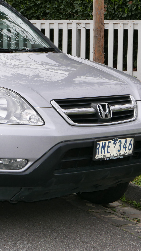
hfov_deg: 9.3
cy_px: 98
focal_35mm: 127
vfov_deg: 16.9
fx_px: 844
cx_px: -62
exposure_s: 1/250
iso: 200
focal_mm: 29.3
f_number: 5.6
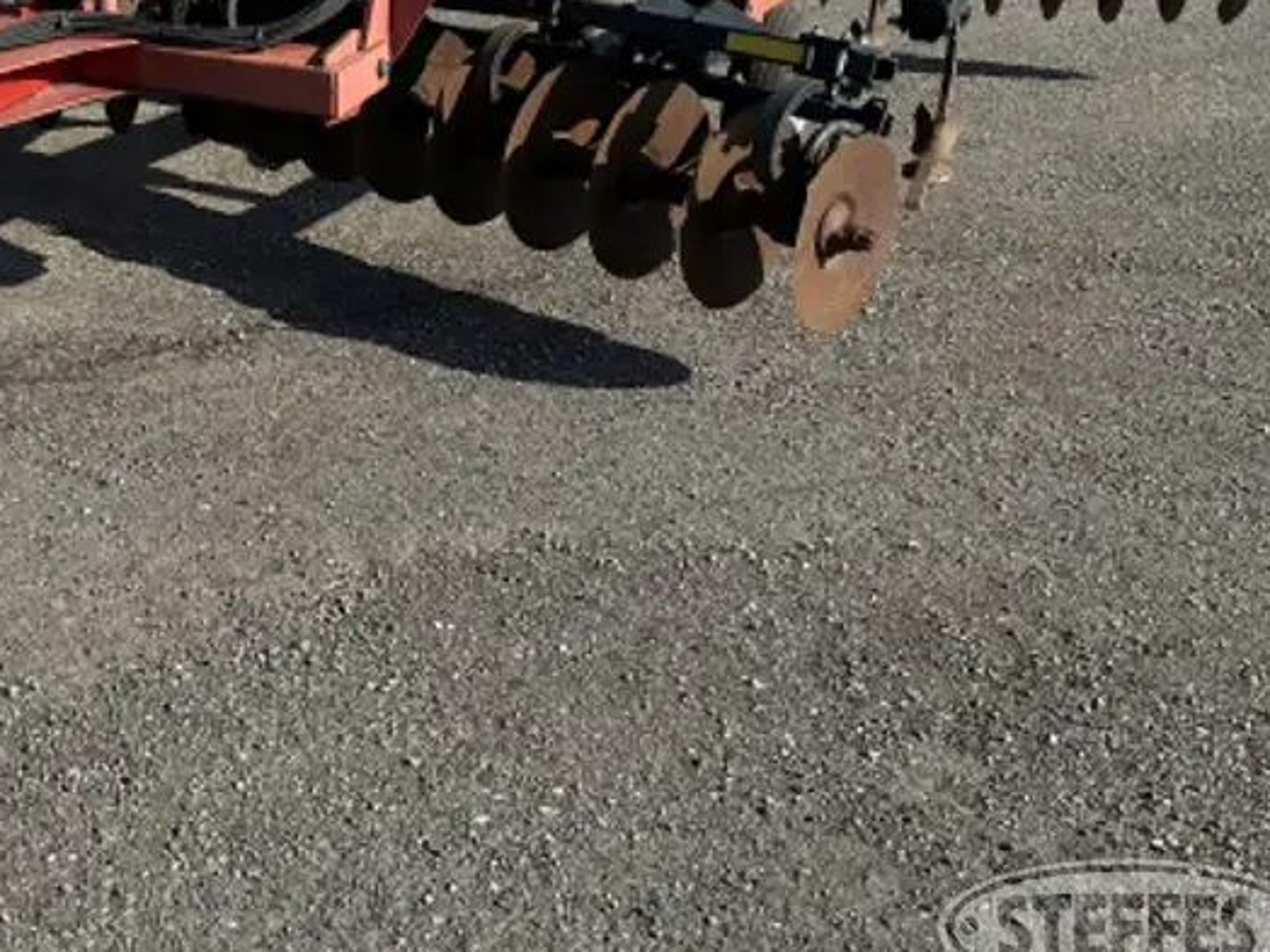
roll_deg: +1.0
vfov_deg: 31.8
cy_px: 153
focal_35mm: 44
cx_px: 204
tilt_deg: -12.7
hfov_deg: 40.6
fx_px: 1614
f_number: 1.78
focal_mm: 6.86
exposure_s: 1/4762
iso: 80
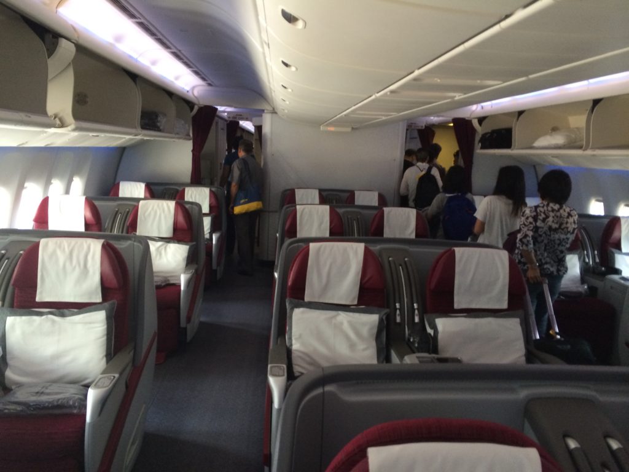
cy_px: 236
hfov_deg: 60.0
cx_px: 314
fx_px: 545
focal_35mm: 30
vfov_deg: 46.8
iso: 160
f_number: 2.2
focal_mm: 4.12
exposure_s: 1/30
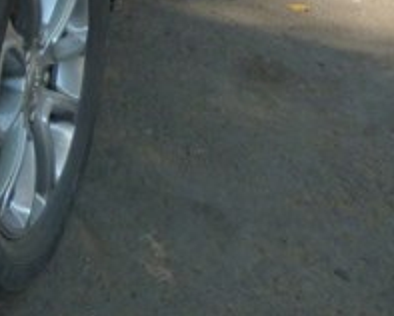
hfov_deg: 15.7
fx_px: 1156
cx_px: -370
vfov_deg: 14.4
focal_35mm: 99
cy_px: -184
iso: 125
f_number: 3.2
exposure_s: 1/125
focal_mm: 4.5
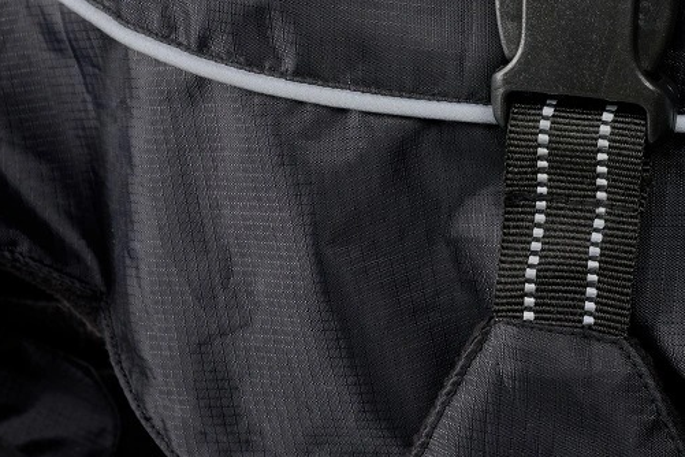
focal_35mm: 92
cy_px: 71
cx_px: 577
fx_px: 1750
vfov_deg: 14.7
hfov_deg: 21.8
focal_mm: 45
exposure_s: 1/125
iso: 100
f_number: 18
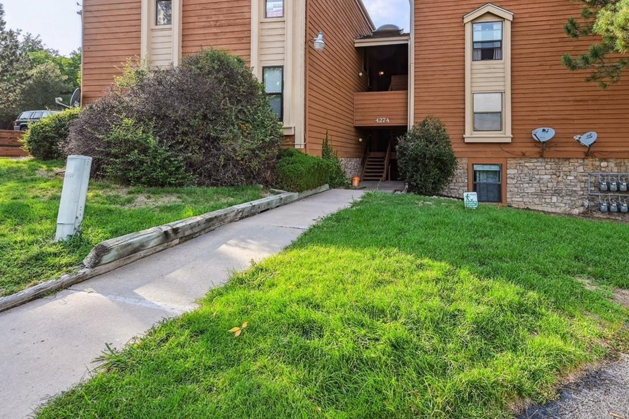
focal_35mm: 22
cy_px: 124
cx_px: 355
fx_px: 384
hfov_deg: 78.2
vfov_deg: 55.4
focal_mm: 15
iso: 400
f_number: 10
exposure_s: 1/250
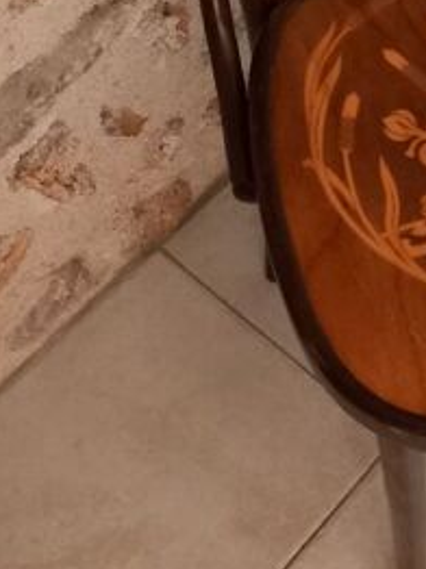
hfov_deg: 21.3
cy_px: 56
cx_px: 443
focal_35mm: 66
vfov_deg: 28.3
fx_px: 1085
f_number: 1.8
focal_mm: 4
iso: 500
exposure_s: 1/20
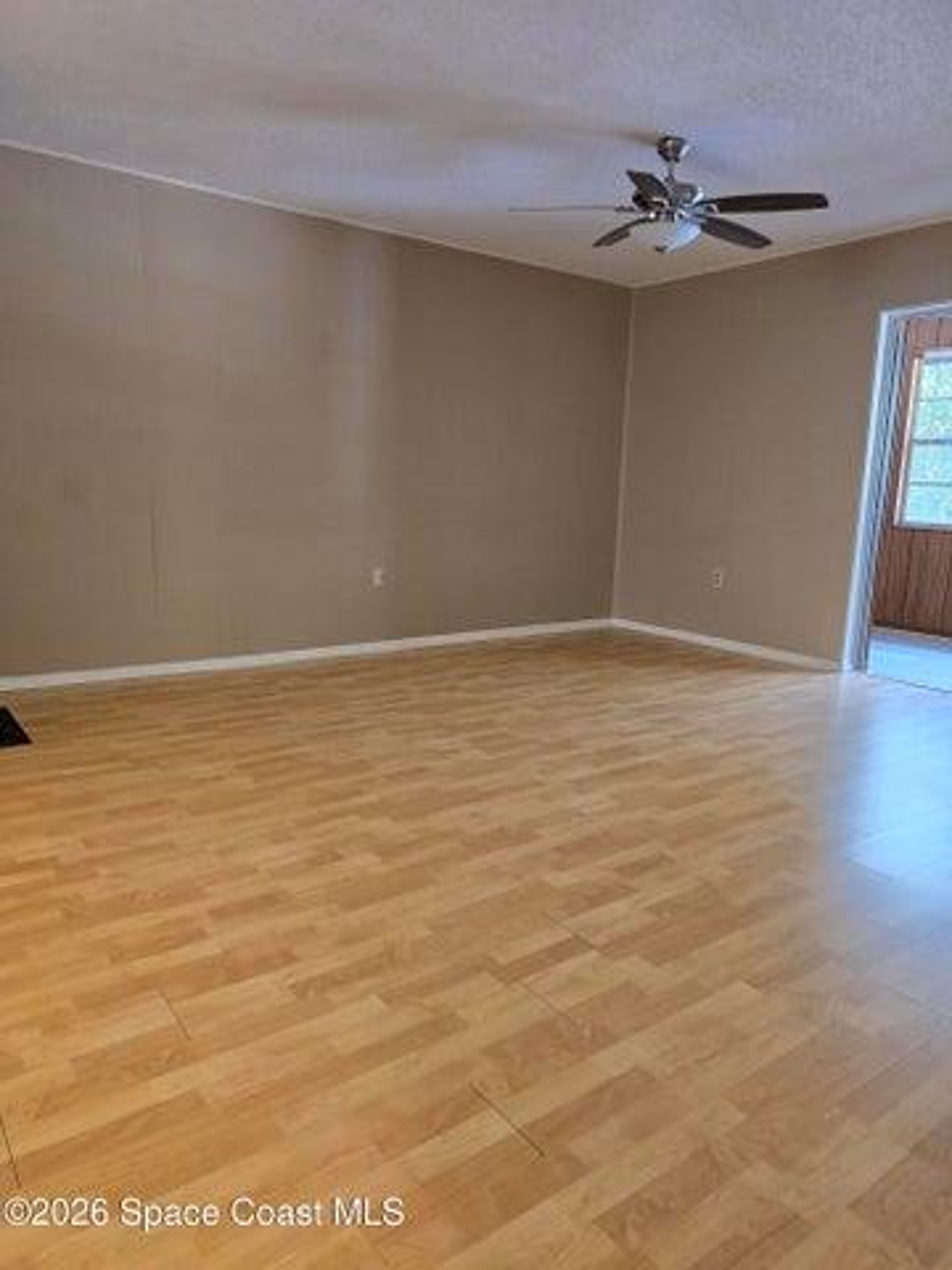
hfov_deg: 58.9
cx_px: 476
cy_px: 635
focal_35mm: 23
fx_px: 843
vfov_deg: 73.9
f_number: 1.7
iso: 500
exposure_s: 1/120
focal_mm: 6.3
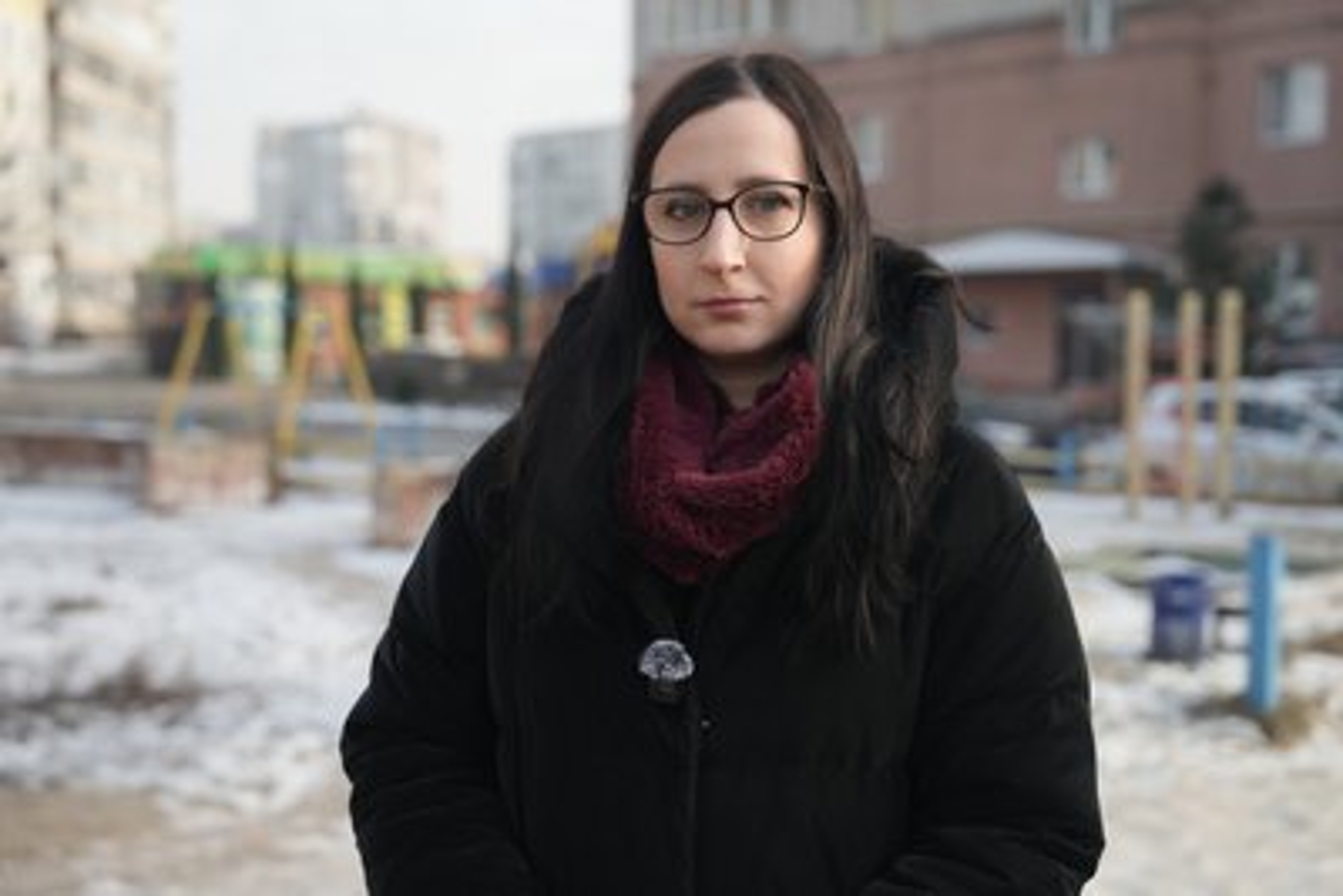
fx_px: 1791
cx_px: 672
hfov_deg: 41.1
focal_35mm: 48
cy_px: 448
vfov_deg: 28.1
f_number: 2.8
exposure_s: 1/160
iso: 250
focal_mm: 48
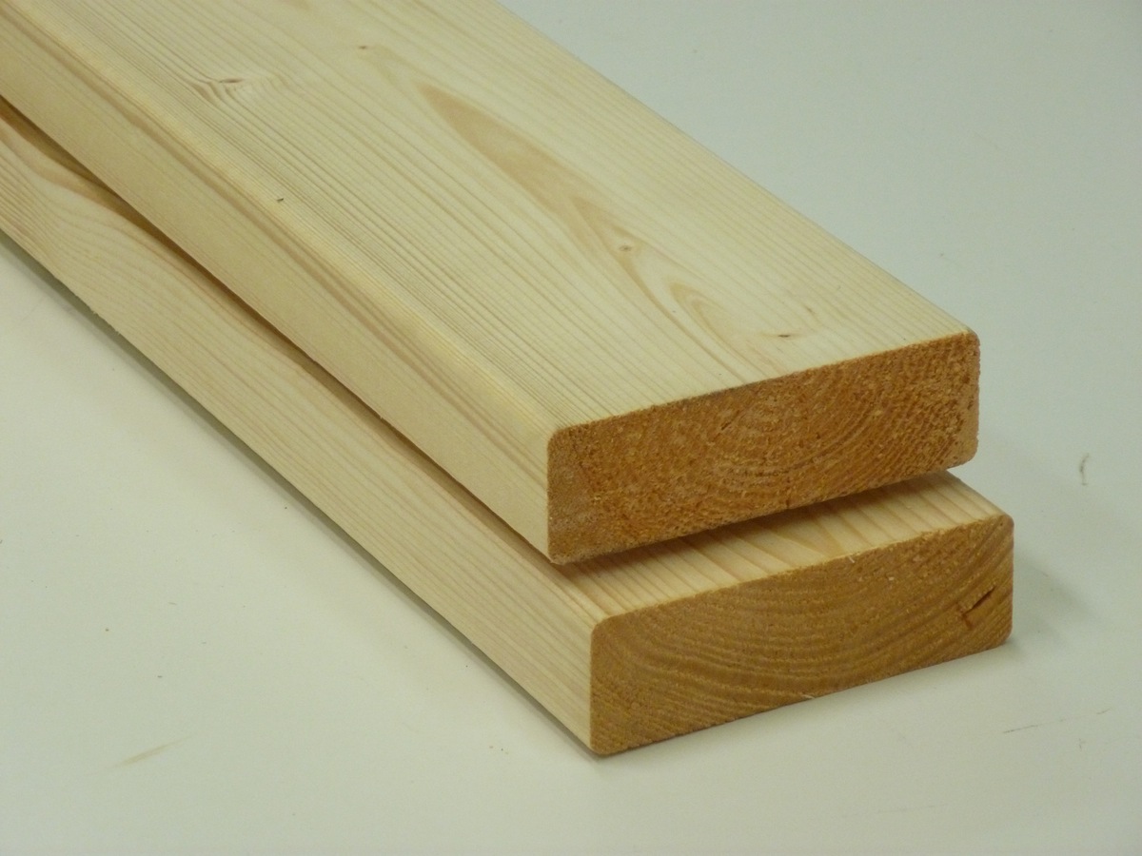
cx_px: 571
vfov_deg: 9.6
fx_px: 5114
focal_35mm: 155
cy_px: 428
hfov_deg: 12.7
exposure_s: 1/40
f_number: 5.3
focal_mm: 27.7
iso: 400
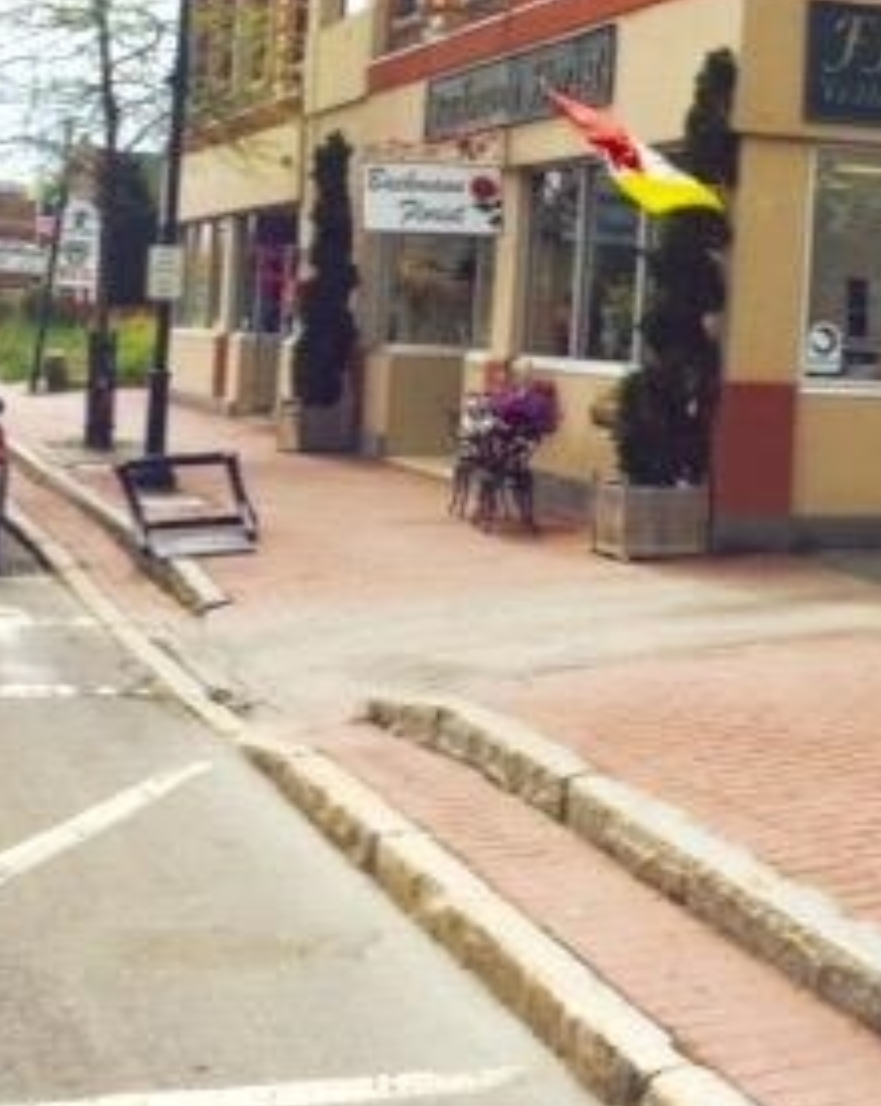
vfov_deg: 27.4
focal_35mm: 68
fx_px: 2221
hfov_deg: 22.1
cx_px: 725
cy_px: 232
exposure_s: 1/1953
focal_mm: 4.12
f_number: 2.2
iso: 32
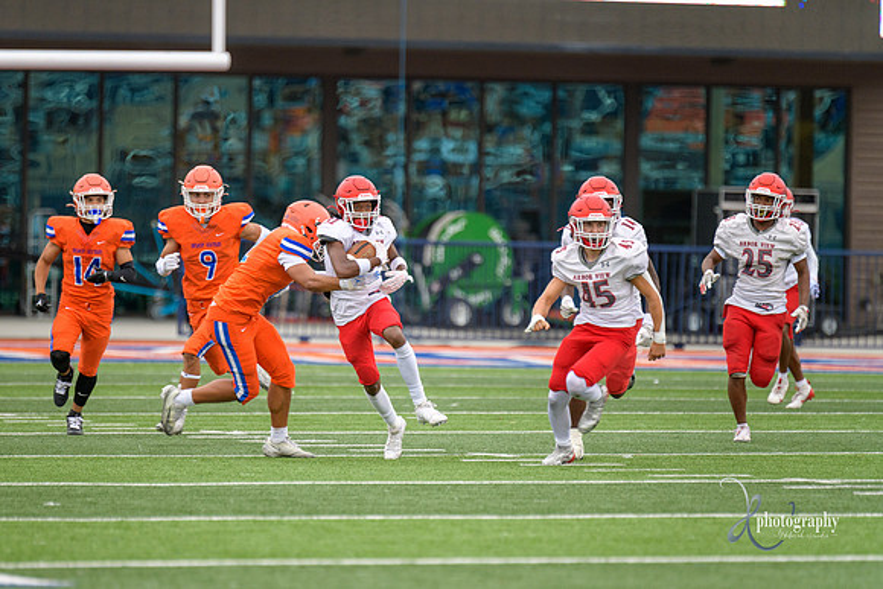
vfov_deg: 4.0
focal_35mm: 347
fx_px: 8509
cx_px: 373
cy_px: 340
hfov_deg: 5.9
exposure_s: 1/500
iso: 360
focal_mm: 300
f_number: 2.8
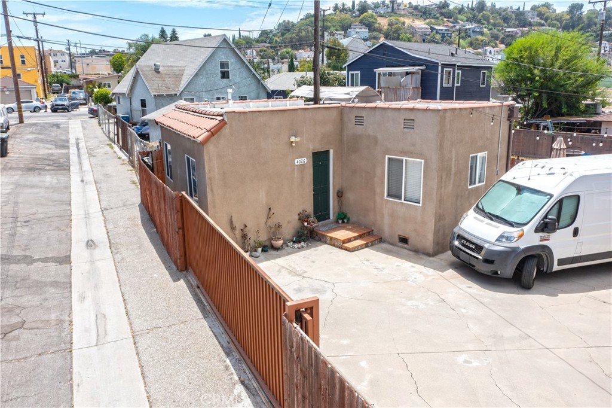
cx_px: 306
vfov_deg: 46.4
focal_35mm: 28
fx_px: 476
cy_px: 204
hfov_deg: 65.5
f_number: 5.6
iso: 100
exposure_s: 1/400
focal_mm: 10.26
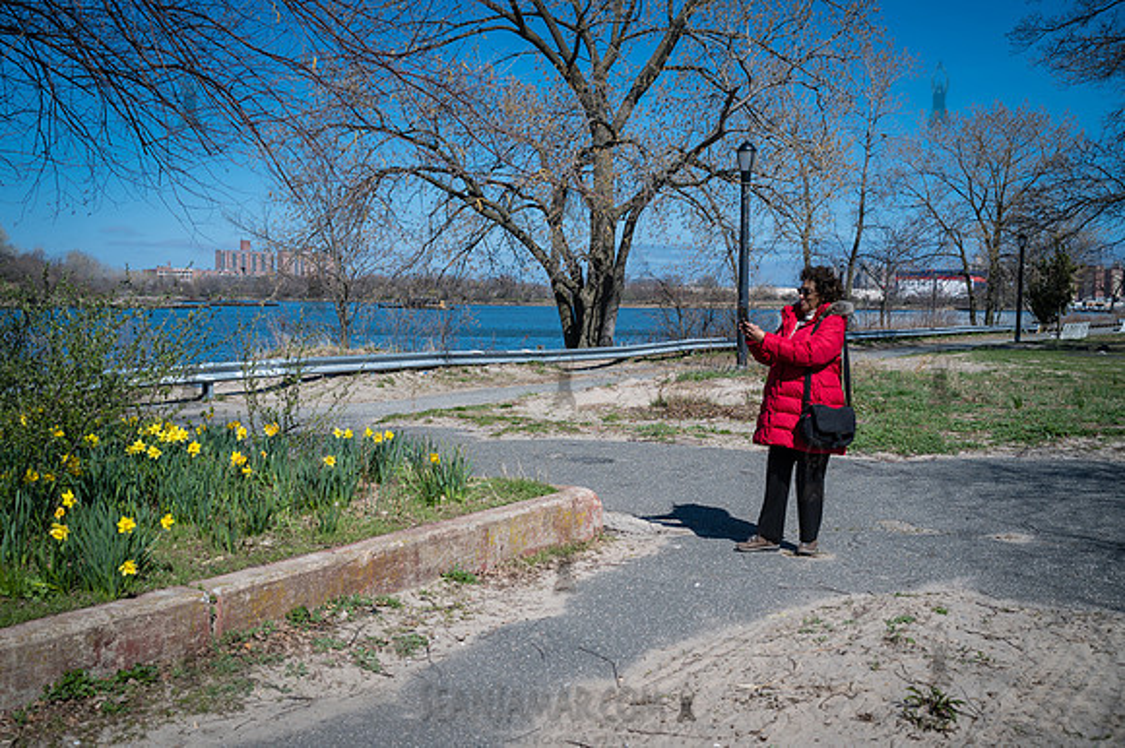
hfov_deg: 54.5
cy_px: 374
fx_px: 1093
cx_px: 562
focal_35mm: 35
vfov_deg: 37.8
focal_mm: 35
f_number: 4.5
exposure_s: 1/640
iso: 64
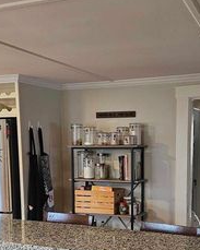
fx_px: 363
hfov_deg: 30.7
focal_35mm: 49
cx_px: 120
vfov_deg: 37.3
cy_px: 182
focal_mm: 6.3
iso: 500
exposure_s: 1/120
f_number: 1.7
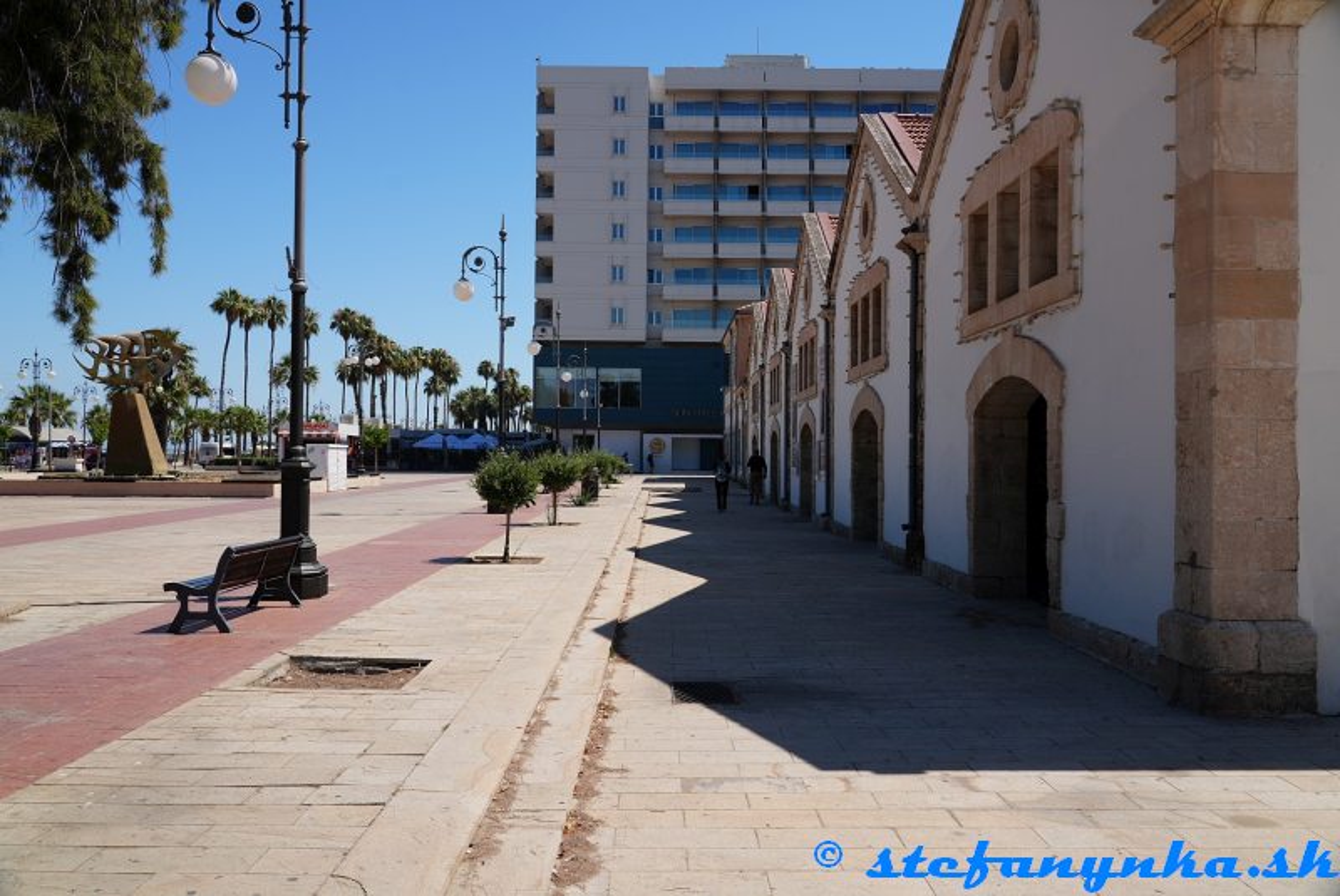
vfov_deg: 45.0
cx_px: 670
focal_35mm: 29
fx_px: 1080
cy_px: 448
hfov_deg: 63.6
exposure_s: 1/200
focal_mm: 29
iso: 100
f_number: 8
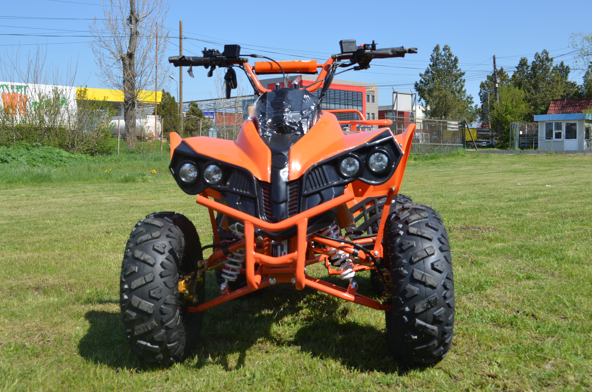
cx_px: 296
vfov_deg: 34.1
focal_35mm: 39
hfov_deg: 49.6
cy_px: 196
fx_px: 640
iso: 100
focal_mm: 26
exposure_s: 1/200
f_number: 8
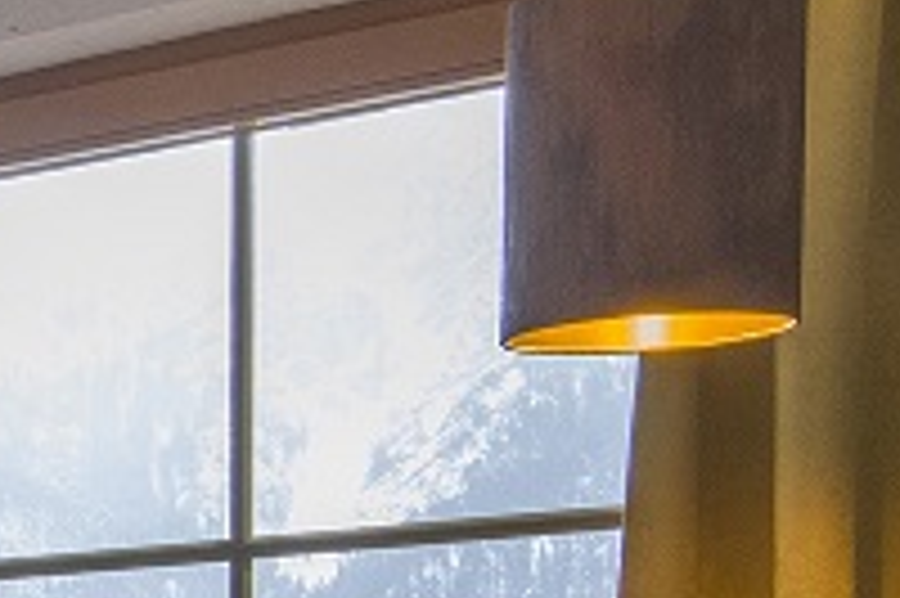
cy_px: 913
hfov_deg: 10.2
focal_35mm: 180
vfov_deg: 7.5
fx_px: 4496
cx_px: -1156
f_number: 5.6
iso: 200
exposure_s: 1/10
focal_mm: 24
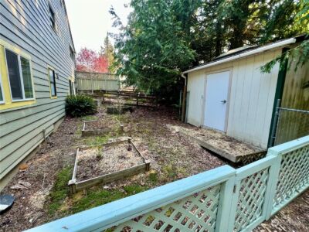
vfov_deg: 89.9
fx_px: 116
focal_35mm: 13
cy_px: 116
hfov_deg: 106.2
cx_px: 154
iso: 50
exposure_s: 1/99
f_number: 1.8
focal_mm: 1.57
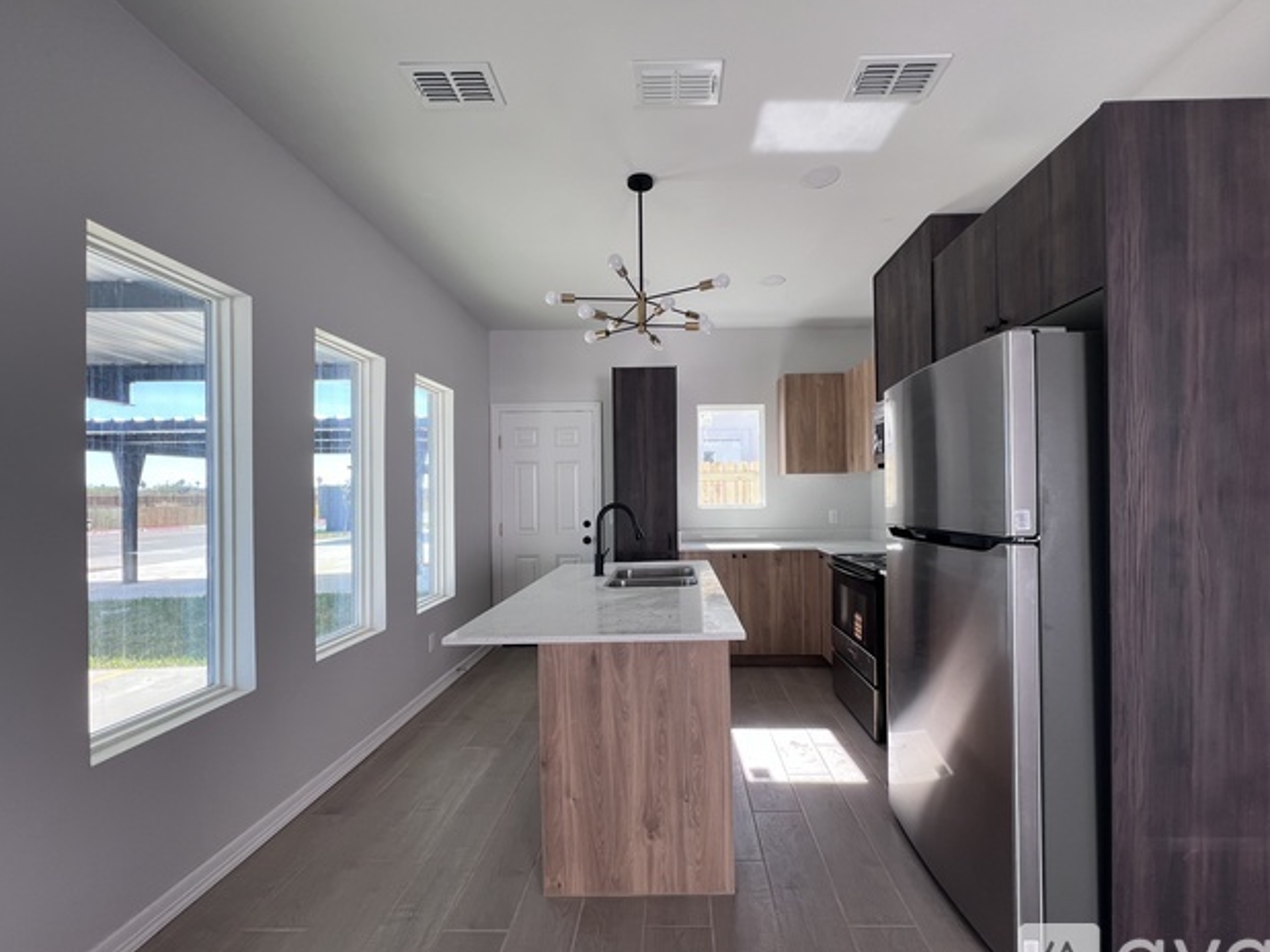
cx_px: 666
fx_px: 514
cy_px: 492
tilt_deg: -1.1
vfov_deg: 85.6
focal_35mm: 14
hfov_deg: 102.0
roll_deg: -0.6
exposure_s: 1/100
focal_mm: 1.57
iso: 32
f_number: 1.8
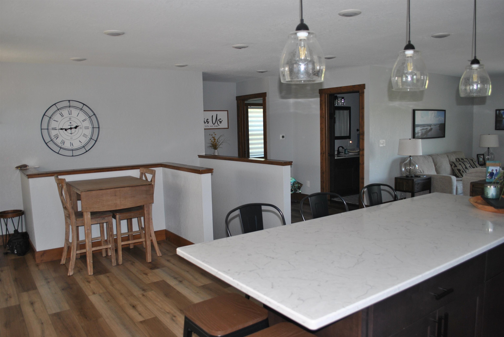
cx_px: 252
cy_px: 168
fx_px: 378
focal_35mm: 27
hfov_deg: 67.3
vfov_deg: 48.0
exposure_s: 1/60
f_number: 3.5
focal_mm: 18
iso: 200
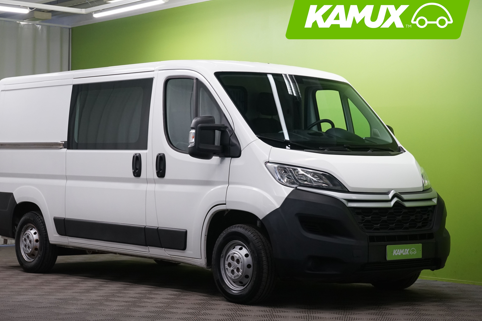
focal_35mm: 77
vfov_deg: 17.7
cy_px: 153
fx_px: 1031
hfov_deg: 26.3
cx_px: 219
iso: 1600
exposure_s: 1/25
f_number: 9
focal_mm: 70
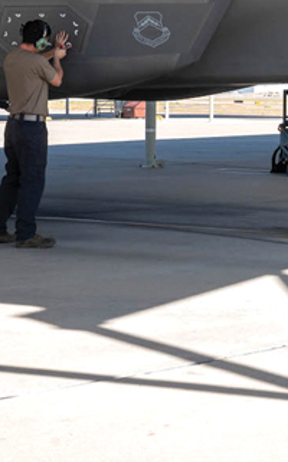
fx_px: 1359
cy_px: 191
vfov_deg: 19.3
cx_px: 413
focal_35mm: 108
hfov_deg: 11.6
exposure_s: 1/80
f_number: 11
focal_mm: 34
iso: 250
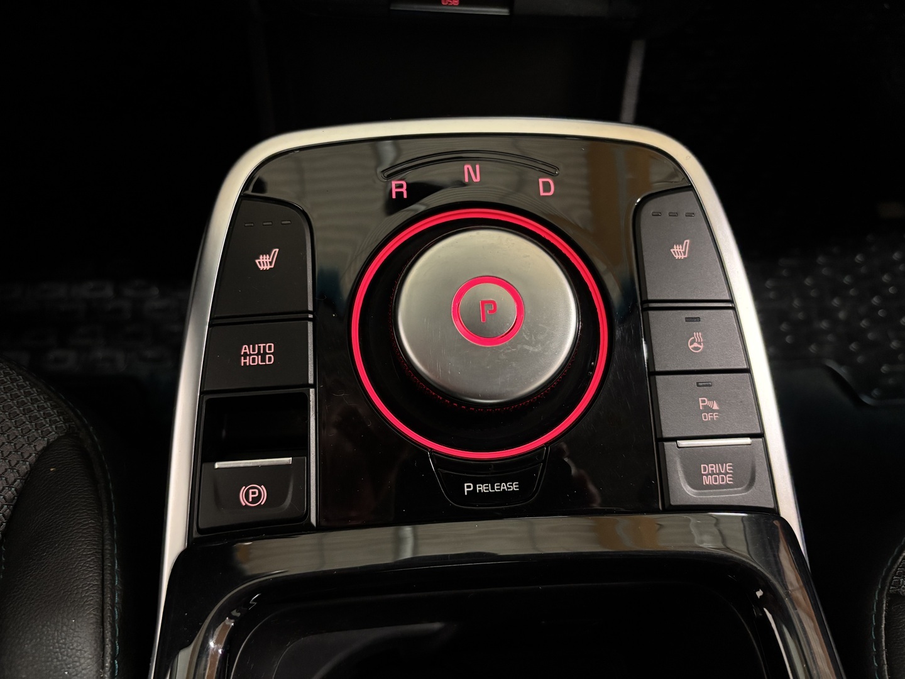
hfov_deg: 67.3
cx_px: 452
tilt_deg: -62.7
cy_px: 340
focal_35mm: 26
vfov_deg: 53.1
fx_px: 680
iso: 640
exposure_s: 1/33
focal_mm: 5.96
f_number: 1.6
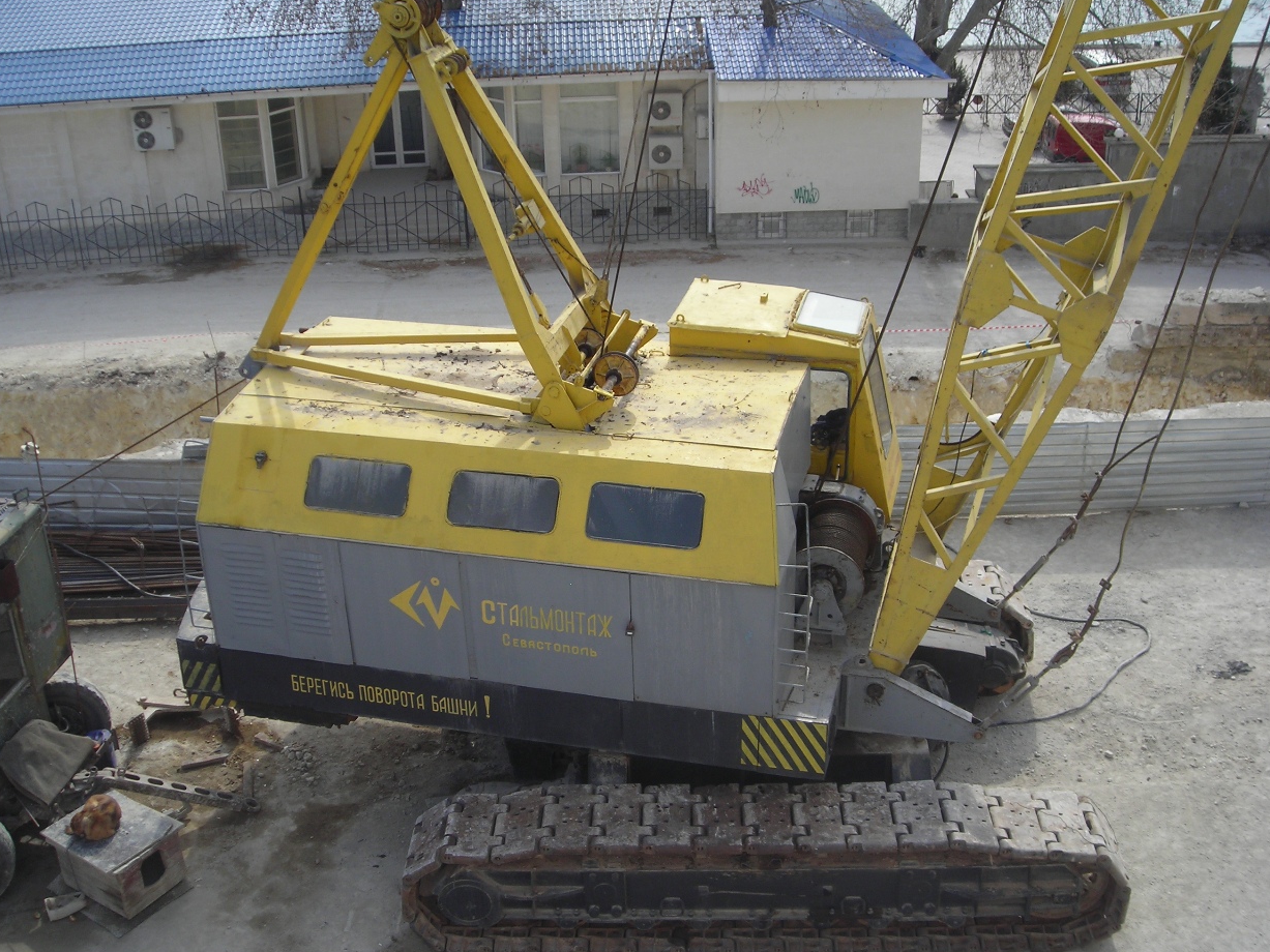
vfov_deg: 35.1
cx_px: 626
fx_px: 1504
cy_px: 465
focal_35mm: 41
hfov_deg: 45.8
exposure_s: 1/128
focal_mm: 6.3
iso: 50
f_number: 6.4
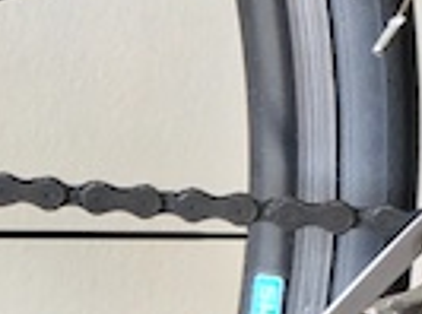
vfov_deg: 8.3
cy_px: 450
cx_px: -121
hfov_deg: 11.1
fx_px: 2128
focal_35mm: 175
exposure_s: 1/30
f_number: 2.2
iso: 40
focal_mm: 4.15
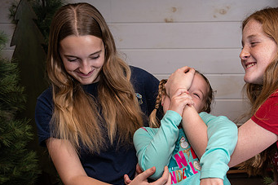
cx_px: 180
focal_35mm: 63
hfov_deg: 31.7
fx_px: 486
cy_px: 138
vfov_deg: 21.4
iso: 320
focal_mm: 37
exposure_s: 1/250
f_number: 5
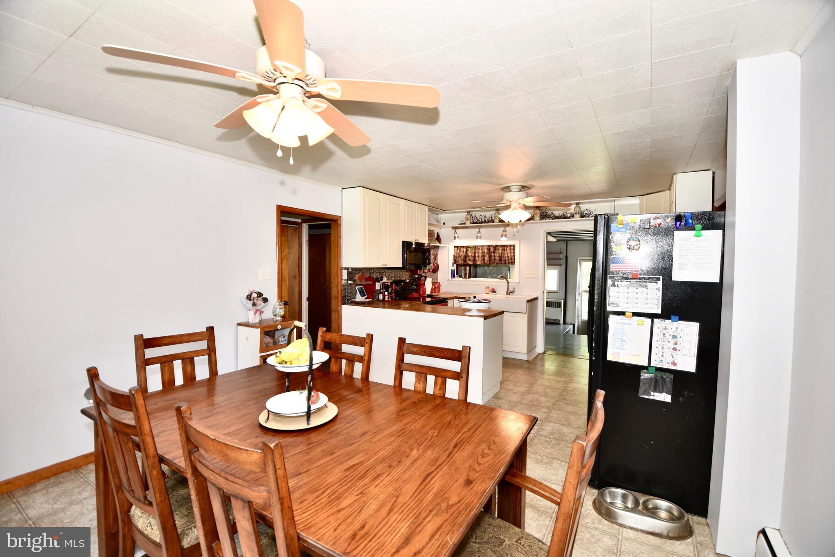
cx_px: 418
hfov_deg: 100.4
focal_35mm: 15
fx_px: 348
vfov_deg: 77.3
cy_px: 278
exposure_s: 1/25
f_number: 3.5
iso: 100
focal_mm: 10
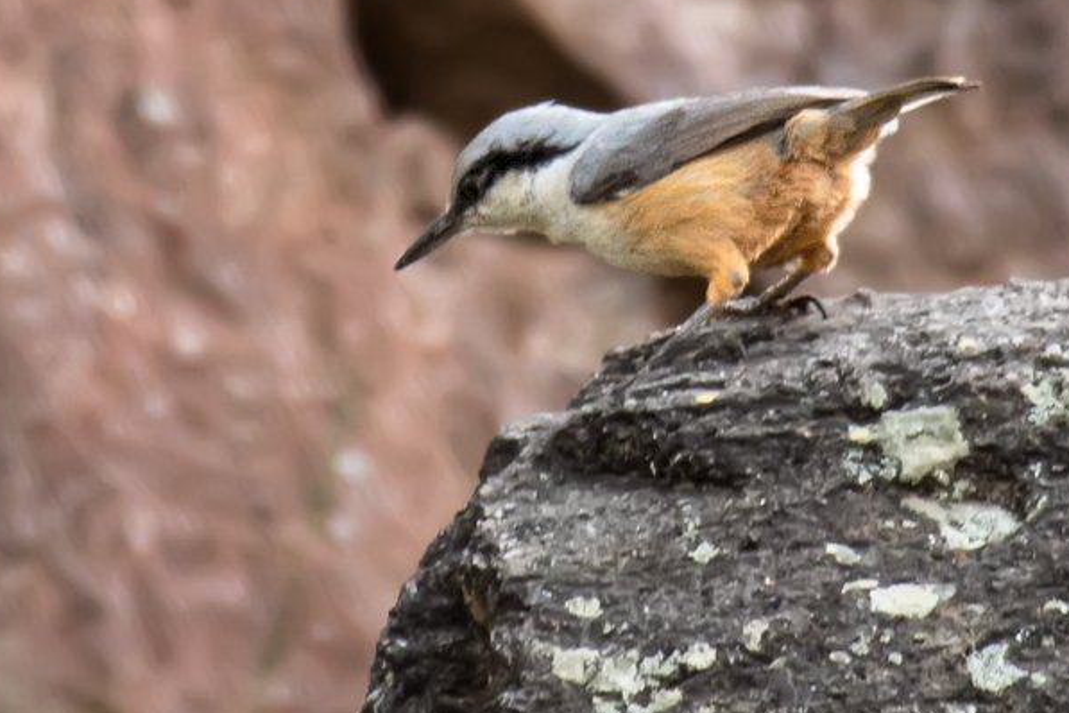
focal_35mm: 1266
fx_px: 37590
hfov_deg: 1.6
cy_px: 204
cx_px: 602
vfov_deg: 1.1
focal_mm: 480
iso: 500
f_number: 6.3
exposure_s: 1/200
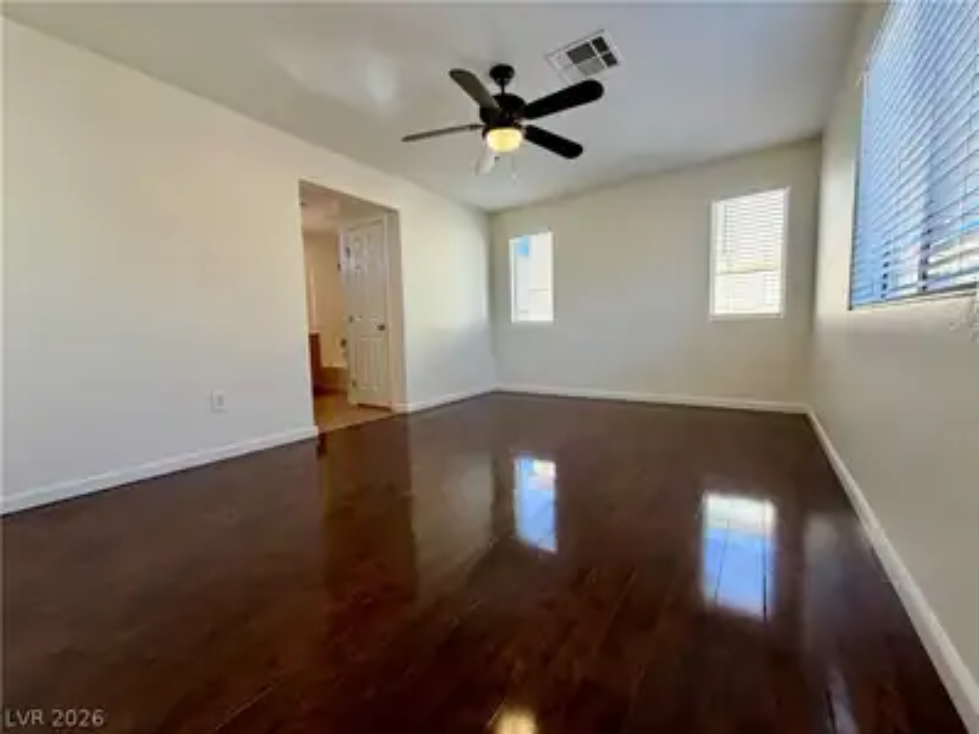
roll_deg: +2.3
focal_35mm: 14
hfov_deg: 102.1
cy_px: 367
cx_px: 490
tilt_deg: -2.2
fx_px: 396
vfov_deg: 85.7
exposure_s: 1/120
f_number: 2.2
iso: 80
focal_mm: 2.22
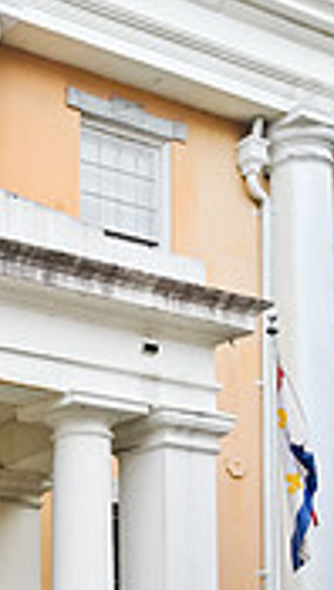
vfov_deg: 21.6
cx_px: -89
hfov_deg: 12.6
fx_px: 1474
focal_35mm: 94
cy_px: 624
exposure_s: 1/250
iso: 320
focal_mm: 35
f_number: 8
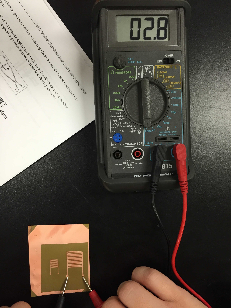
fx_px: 258
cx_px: 116
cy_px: 154
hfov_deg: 48.2
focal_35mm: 29
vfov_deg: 61.7
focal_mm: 4.15
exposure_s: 1/30
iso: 125
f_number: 2.2
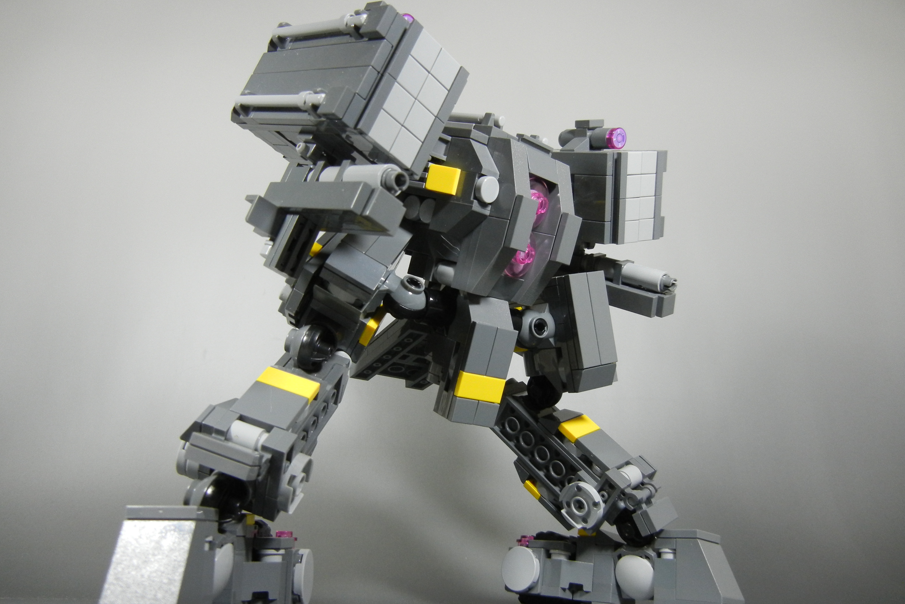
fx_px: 804
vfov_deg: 41.1
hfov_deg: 58.7
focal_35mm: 32
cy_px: 330
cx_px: 442
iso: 400
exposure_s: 1/46
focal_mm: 5.4
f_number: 3.5
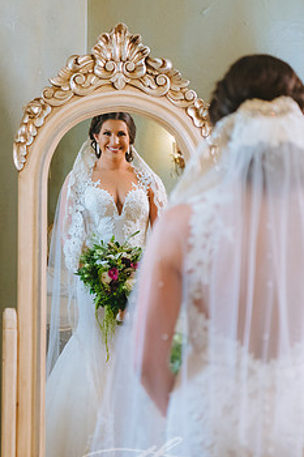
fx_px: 1141
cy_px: 235
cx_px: 144
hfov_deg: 15.2
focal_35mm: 90
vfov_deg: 22.6
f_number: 2.8
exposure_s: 1/160
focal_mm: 70
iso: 1000
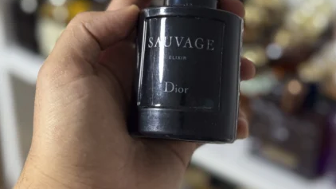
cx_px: 169
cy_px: 54
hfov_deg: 29.8
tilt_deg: -31.0
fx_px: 632
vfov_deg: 16.9
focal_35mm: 71
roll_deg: -2.0
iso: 200
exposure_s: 1/50
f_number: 1.78
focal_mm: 6.76
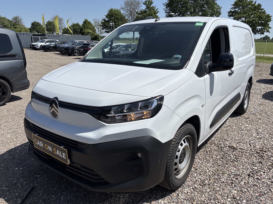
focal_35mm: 27
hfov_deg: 65.3
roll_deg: -0.3
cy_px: 103
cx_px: 141
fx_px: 213
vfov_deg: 51.4
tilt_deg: -15.7
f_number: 1.6
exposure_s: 1/5952
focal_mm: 5.96
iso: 50
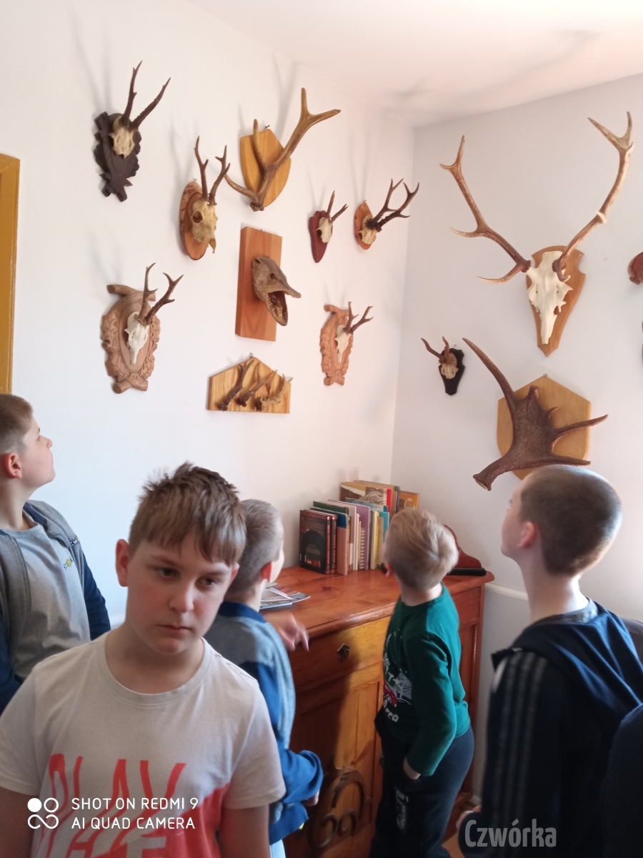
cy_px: 429
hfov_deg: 51.4
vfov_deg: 65.3
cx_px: 322
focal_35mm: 27
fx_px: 669
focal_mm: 3.79
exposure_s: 1/25
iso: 368
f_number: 2.2
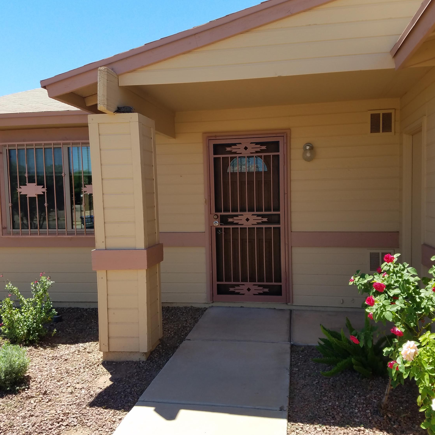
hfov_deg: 52.5
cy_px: 219
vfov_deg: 52.5
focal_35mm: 31
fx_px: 441
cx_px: 223
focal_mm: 4.2
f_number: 1.7
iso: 50
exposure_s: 1/1432
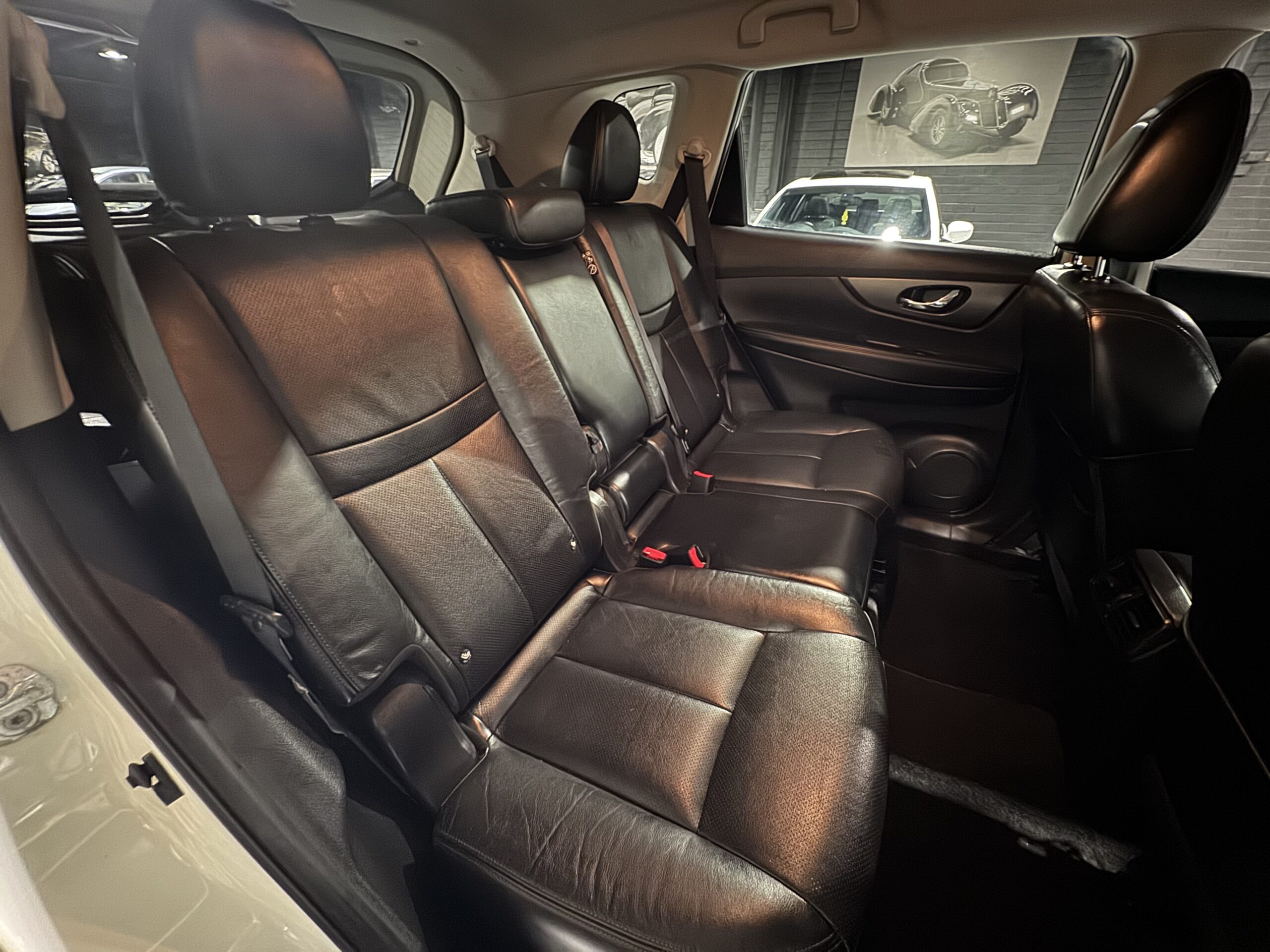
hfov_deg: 102.1
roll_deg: -0.2
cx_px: 635
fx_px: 514
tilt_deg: -28.7
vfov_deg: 85.7
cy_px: 476
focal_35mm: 14
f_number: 2.2
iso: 1000
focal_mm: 2.22
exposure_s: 1/10
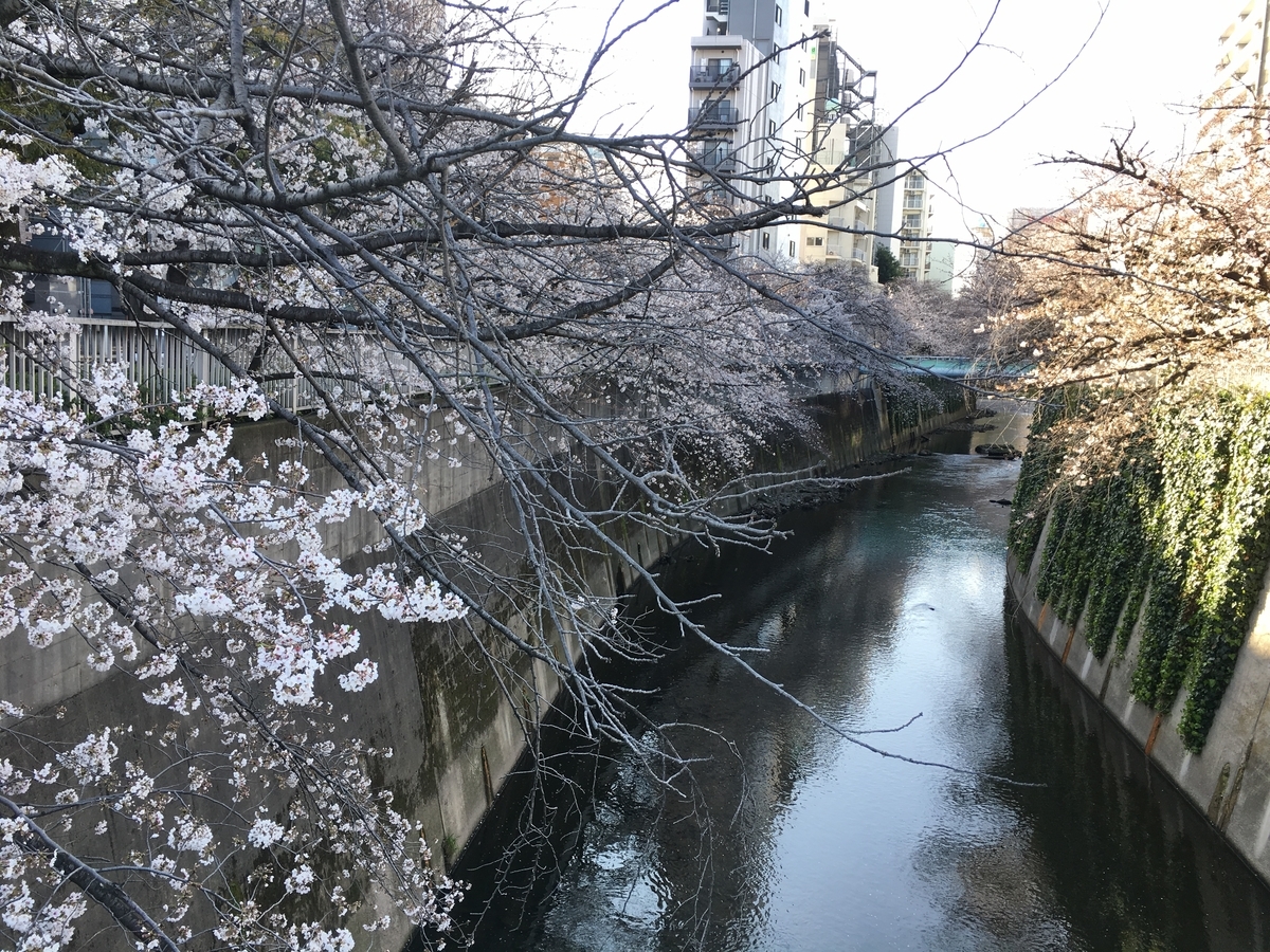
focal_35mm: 29
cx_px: 635
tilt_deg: -5.2
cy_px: 476
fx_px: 1064
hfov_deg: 61.7
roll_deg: -2.0
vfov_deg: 48.2
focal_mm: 4.15
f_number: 2.2
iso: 25
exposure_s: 1/158
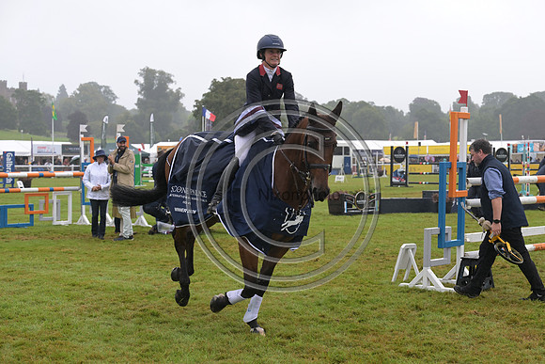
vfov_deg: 19.5
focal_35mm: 70
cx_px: 272
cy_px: 182
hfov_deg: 28.8
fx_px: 1060
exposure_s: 1/800
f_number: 5.6
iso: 720
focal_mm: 70
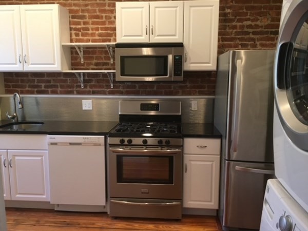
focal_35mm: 29
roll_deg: +0.5
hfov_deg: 61.7
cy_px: 116
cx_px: 154
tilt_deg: -7.9
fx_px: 258
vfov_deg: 48.2
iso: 100
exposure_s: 1/30
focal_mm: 4.15
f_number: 2.2
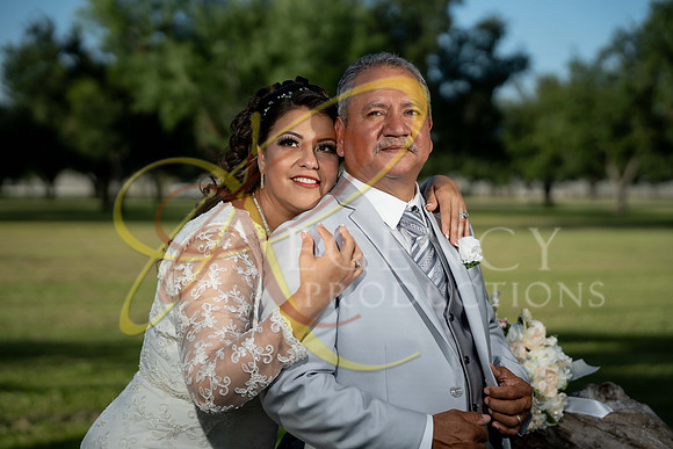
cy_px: 224
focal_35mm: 69
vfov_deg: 19.7
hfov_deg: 29.2
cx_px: 336
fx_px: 1290
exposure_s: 1/4000
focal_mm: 69
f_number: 2.5
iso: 200
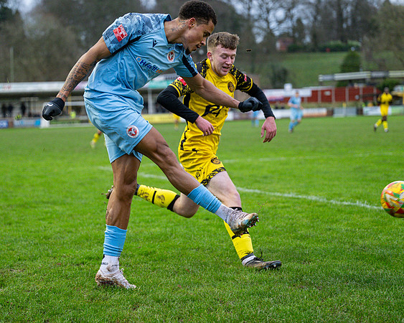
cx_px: 160
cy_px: 162
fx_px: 952
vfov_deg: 19.3
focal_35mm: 80
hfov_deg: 23.9
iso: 2000
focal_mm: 70
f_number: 2.8
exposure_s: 1/1600
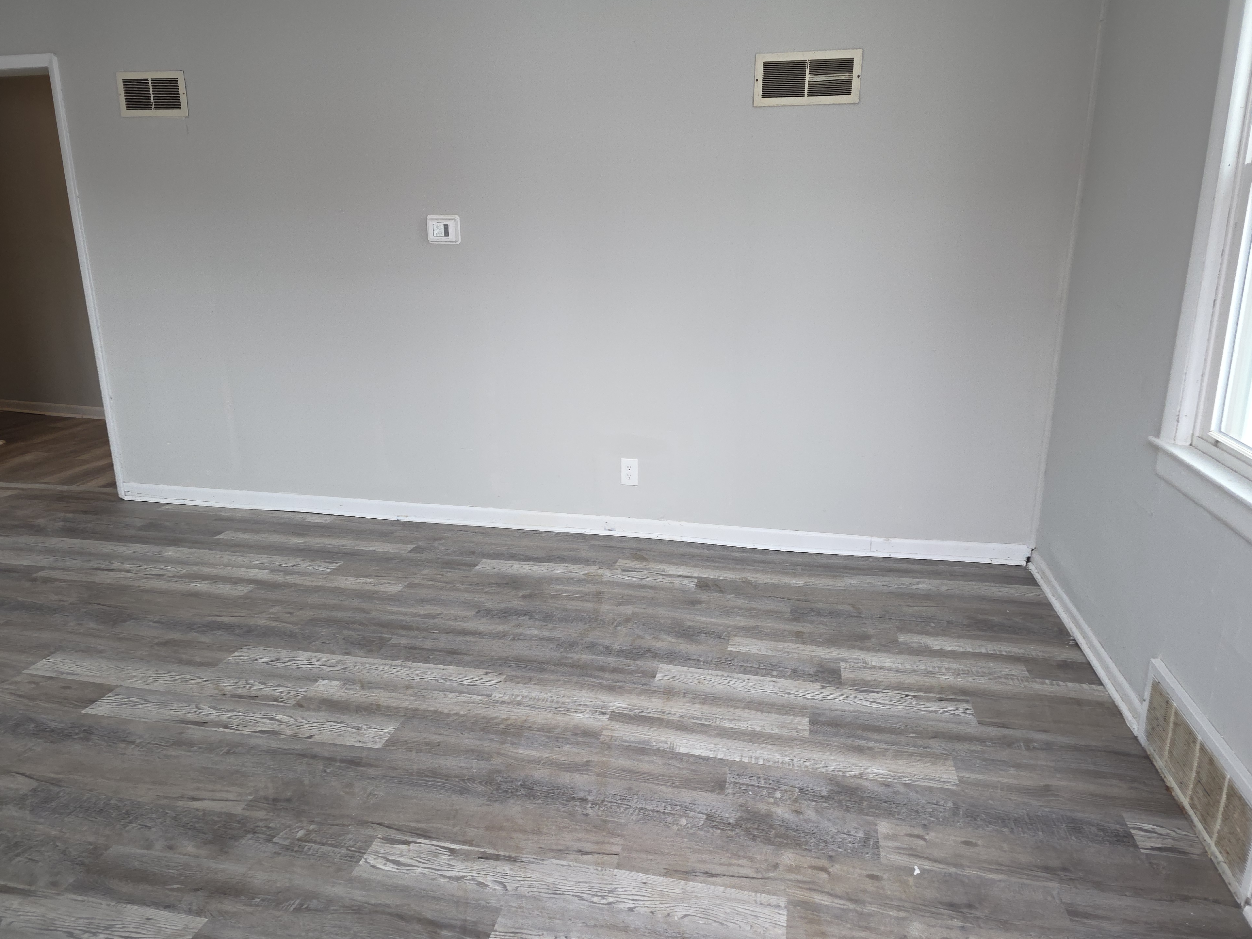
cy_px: 476
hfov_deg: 71.6
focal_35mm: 24
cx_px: 641
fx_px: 868
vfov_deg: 56.8
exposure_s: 1/180
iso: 160
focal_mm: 6.3
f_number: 1.7
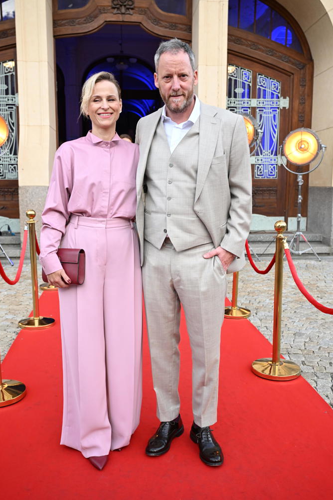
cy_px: 248
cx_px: 164
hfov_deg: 38.3
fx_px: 479
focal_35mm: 35
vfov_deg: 55.1
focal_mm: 33.5
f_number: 5
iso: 1000
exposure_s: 1/250
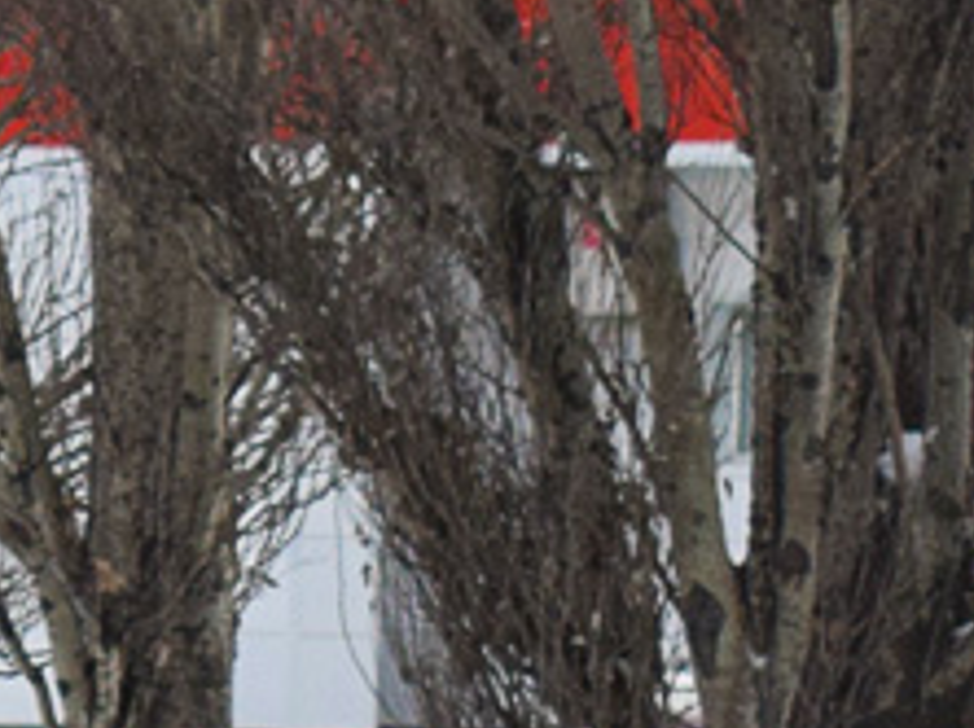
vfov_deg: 4.7
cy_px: 864
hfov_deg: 6.1
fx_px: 8769
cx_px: -1452
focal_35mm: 312
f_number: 5.6
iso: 800
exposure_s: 1/800
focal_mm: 40
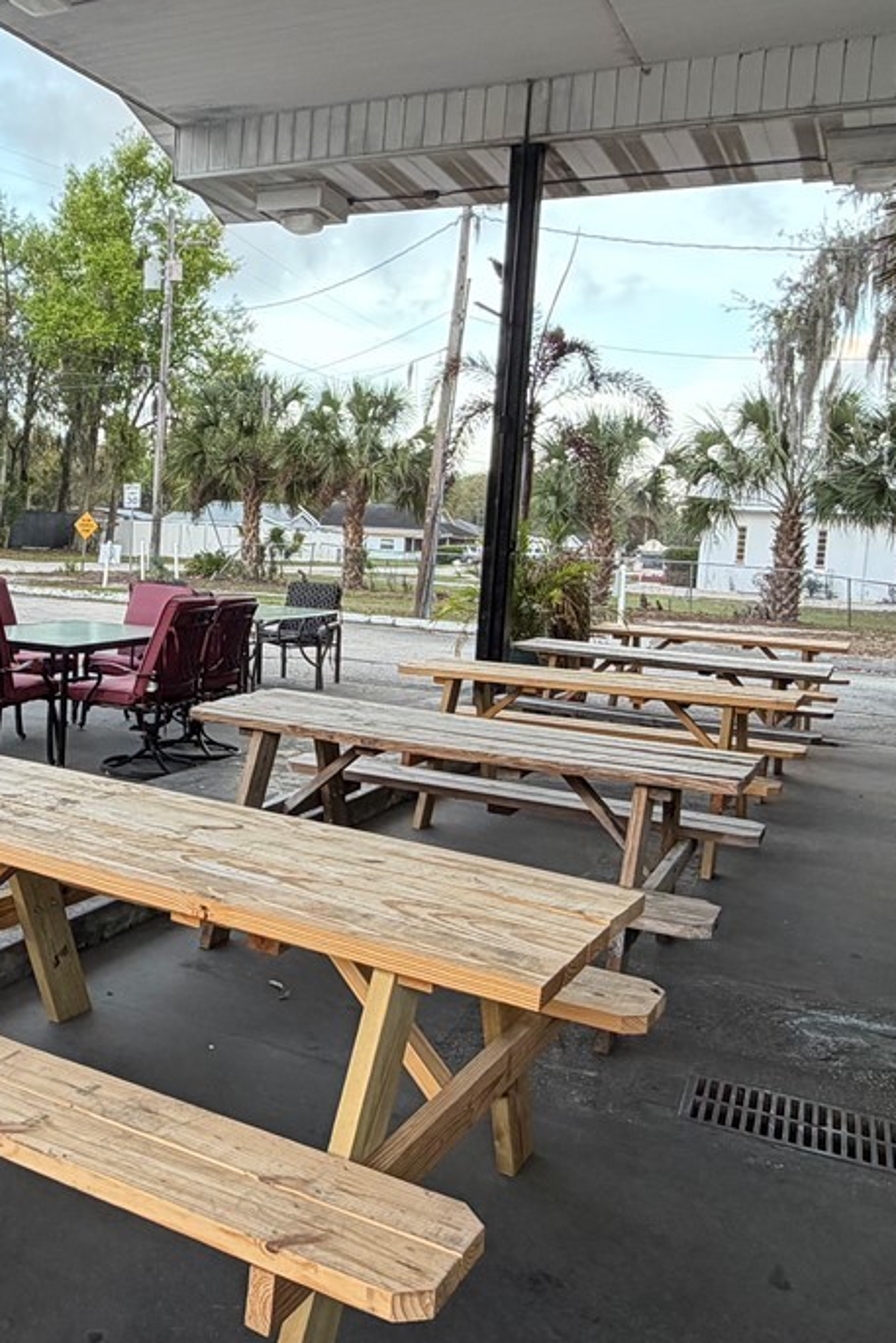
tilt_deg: -5.4
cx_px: 173
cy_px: 622
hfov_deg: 37.4
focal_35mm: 34
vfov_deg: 55.7
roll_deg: -3.5
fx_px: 1269
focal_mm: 2.22
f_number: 2.2
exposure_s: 1/121
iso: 80
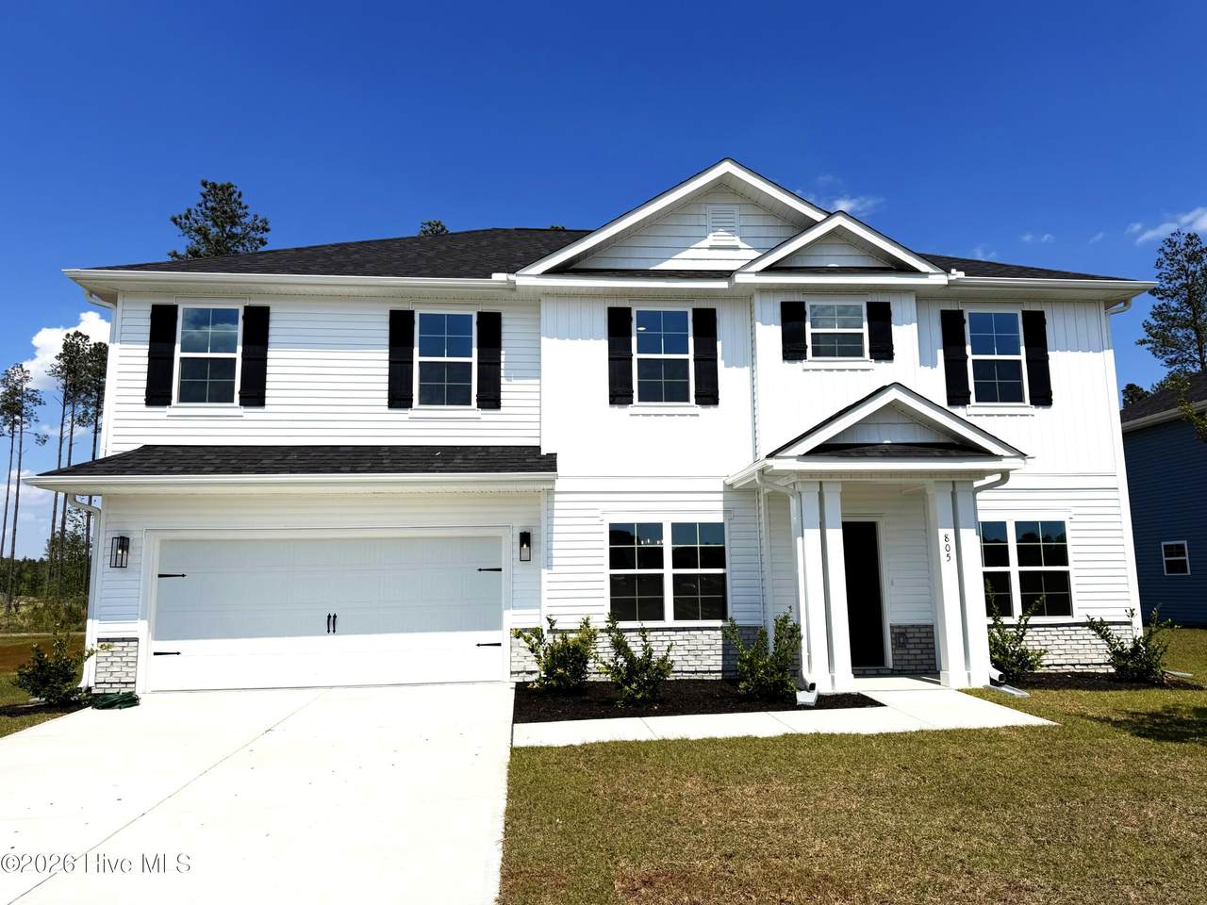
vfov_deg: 56.8
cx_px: 604
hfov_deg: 71.6
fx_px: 837
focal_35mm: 24
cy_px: 452
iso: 80
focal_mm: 6.76
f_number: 1.78
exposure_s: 1/14286
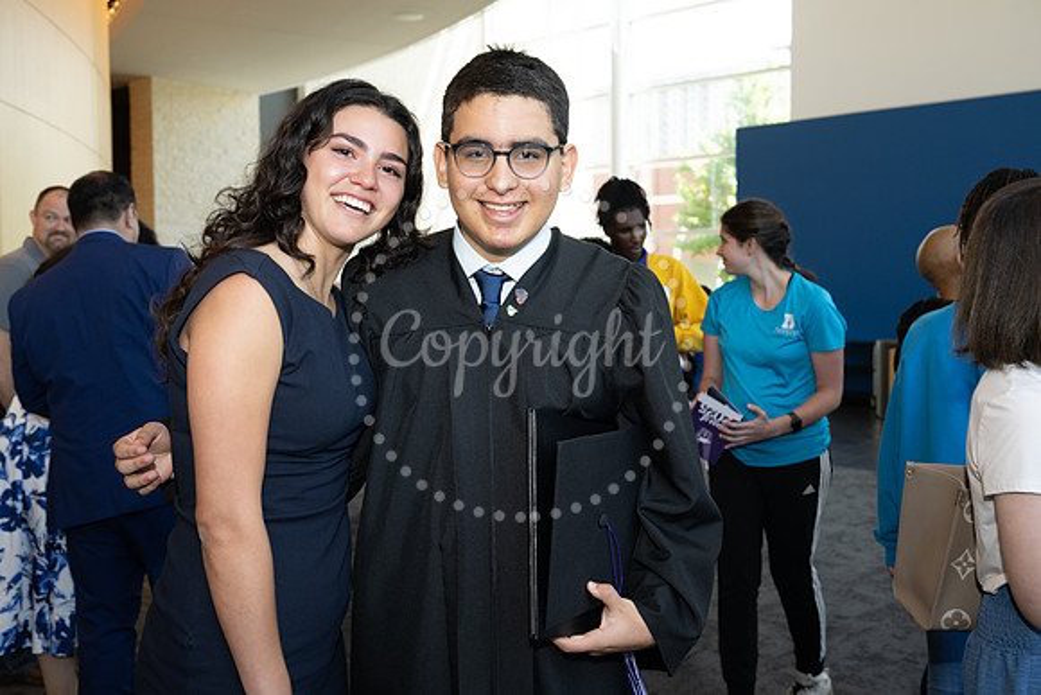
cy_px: 348
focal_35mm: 35
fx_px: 1012
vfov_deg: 37.9
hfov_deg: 54.4
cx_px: 520
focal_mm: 35
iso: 800
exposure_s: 1/200
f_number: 5.6
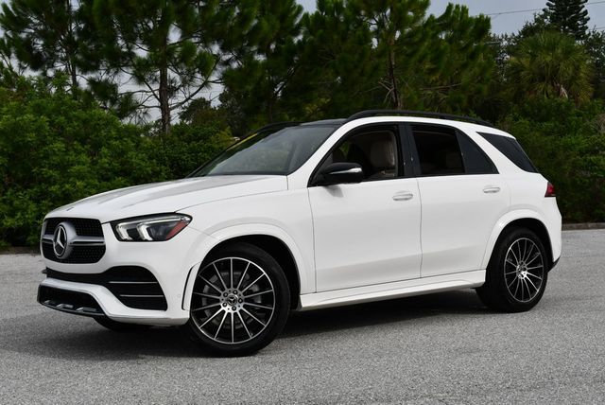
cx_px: 302
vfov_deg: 28.1
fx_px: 807
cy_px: 202
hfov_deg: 41.1
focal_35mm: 48
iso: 100
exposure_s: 1/320
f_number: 8
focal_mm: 24
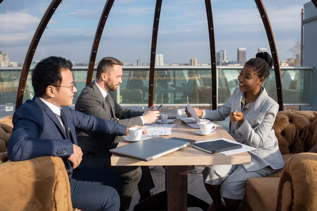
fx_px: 308
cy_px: 106
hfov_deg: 54.4
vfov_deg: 37.9
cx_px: 158
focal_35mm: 35
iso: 200
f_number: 5.6
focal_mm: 35
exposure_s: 1/400
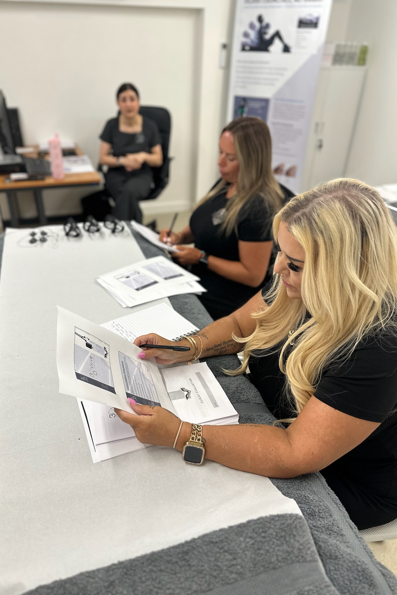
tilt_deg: -30.1
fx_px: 414
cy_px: 297
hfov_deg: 51.2
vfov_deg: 71.5
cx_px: 182
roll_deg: -1.3
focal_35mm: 25
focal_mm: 6.86
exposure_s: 1/100
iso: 160
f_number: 1.78
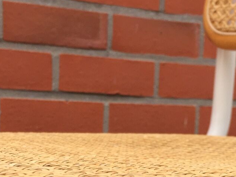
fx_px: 511
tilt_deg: -6.9
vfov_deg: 19.0
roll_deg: -2.0
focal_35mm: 75
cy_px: 185
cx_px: 98
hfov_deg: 26.0
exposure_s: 1/356
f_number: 2.2
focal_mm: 4.15
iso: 32
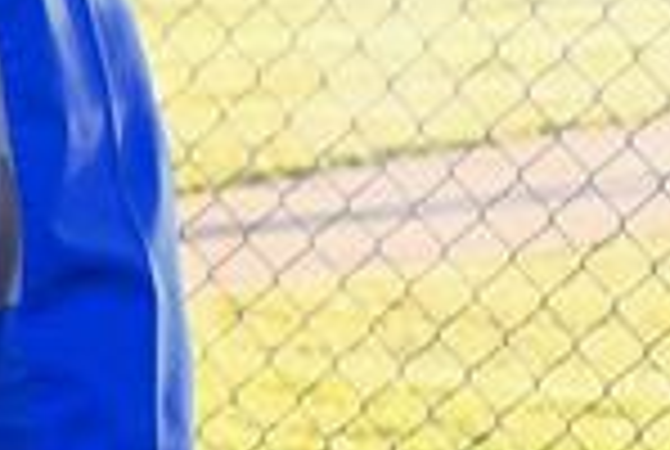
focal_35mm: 240
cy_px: 479
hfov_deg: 7.7
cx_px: -1124
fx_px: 4476
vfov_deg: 5.7
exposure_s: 1/200
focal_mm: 35
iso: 400
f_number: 4.8
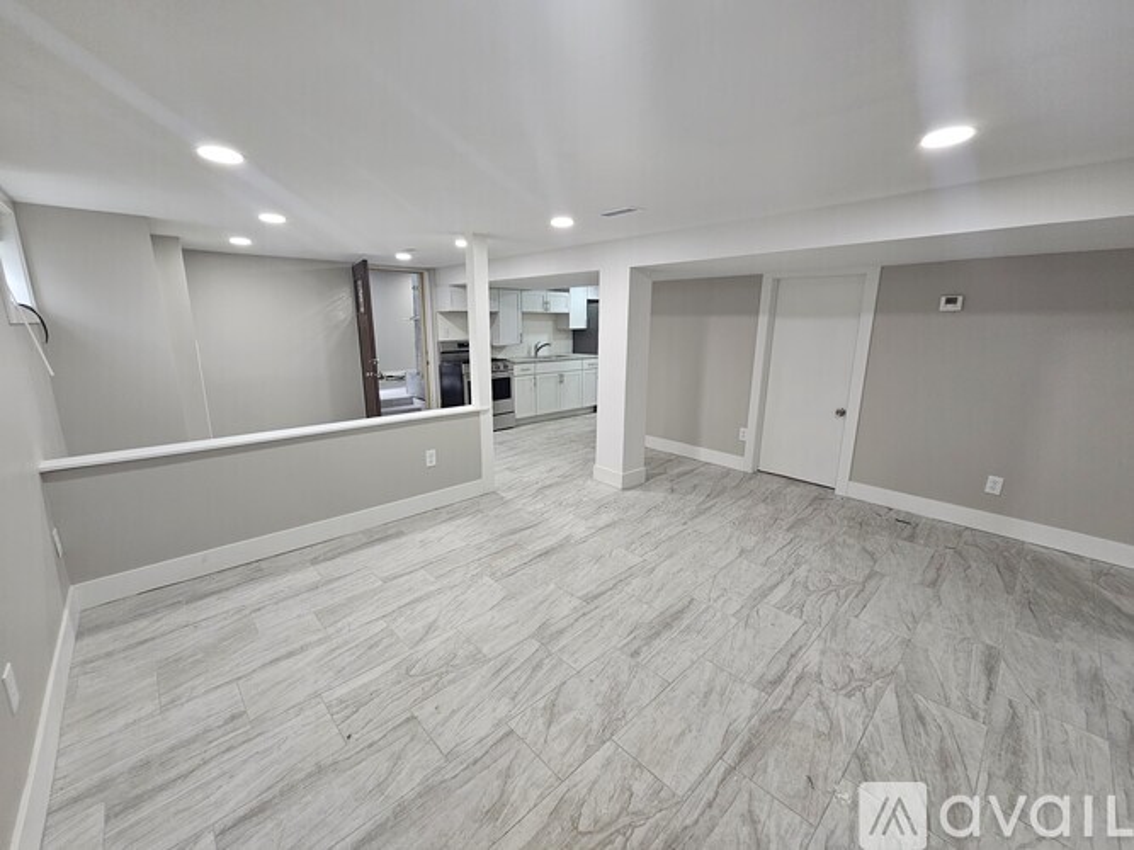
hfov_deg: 106.2
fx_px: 426
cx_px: 567
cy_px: 425
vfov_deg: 89.9
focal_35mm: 13
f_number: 2.2
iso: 125
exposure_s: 1/60
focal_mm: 2.2
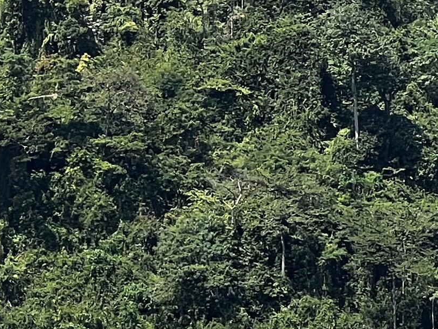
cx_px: -247
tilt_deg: +4.0
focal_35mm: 377
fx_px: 4771
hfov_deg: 5.2
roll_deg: +0.0
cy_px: 160
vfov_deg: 3.9
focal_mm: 9
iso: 32
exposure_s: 1/453
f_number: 2.8
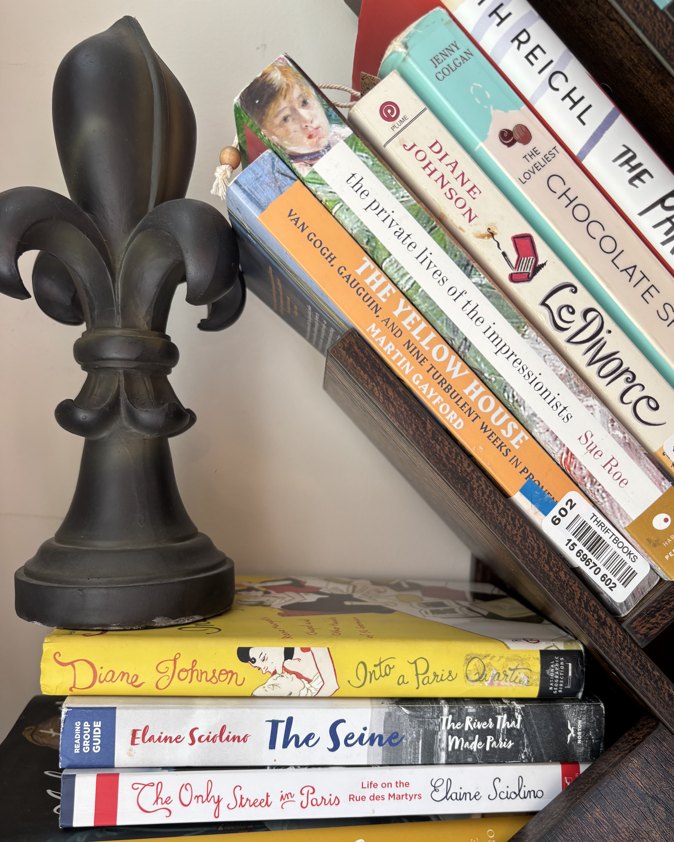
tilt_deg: -3.2
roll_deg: -3.4
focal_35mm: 28
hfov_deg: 51.5
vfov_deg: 62.1
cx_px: 344
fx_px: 698
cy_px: 464
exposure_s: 1/121
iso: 50
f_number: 1.6
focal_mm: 5.96
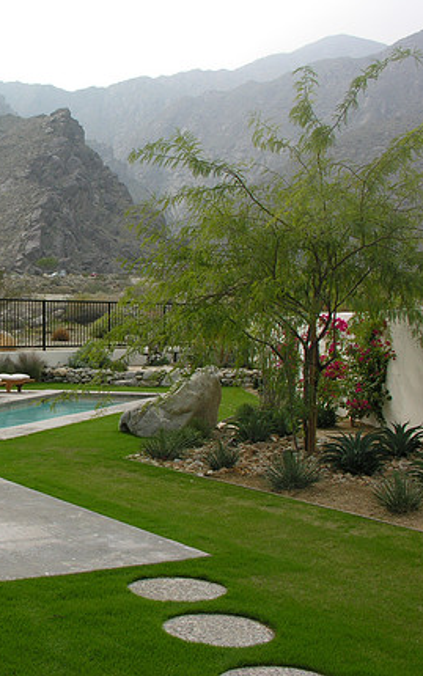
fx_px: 922
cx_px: 19
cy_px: 339
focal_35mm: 50
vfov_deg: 40.3
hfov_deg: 24.9
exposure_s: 1/213
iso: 50
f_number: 6.3
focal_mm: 8.9
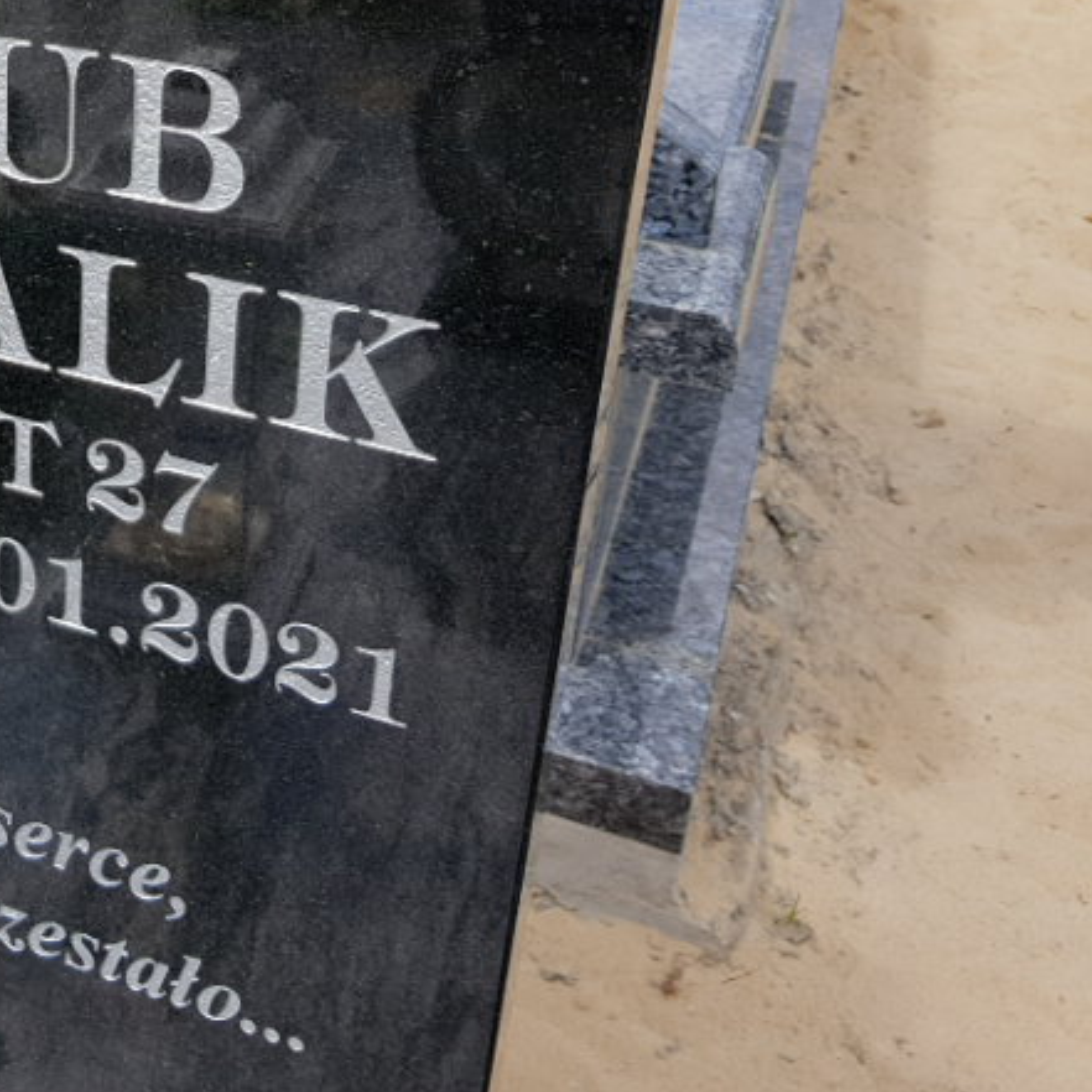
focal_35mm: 50
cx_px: -74
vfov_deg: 33.2
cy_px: 248
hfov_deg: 30.8
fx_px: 1785
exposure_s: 1/1480
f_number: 1.7
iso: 40
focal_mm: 4.2
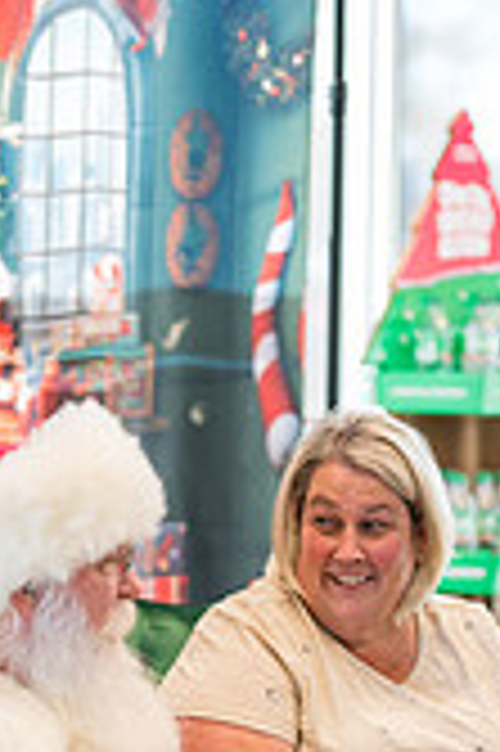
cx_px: 122
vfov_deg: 14.9
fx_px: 2818
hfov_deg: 10.1
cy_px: 761
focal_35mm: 135
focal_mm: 50
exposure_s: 1/400
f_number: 1.2
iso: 640
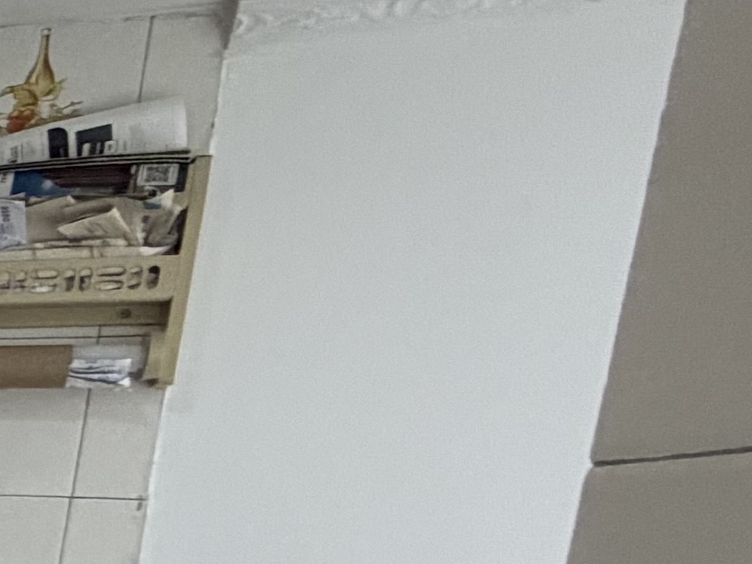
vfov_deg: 18.3
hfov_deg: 13.5
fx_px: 1630
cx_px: -1233
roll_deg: -2.1
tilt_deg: -10.2
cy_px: 740
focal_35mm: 75
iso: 200
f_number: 2.2
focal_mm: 2.22
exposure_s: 1/120
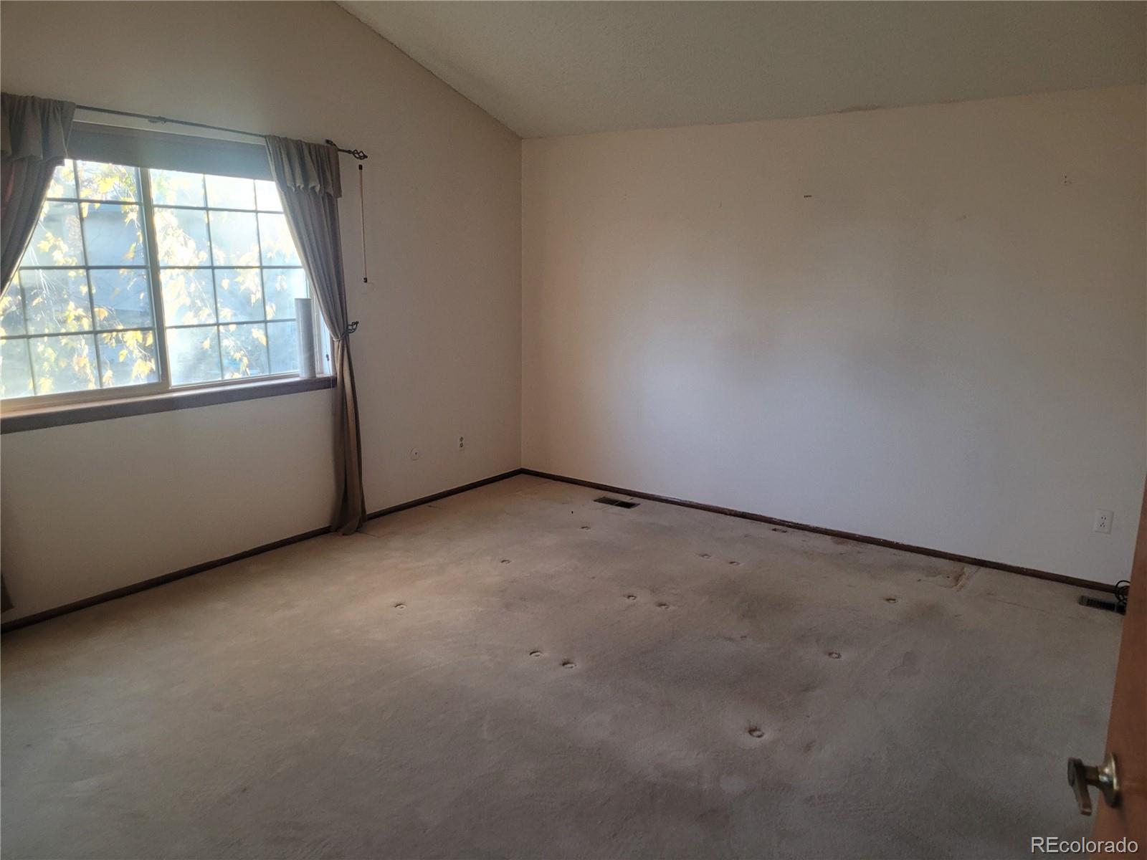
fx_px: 862
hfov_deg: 67.3
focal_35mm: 26
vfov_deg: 53.1
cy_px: 430
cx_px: 574
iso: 200
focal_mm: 5.4
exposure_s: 1/40
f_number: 1.8
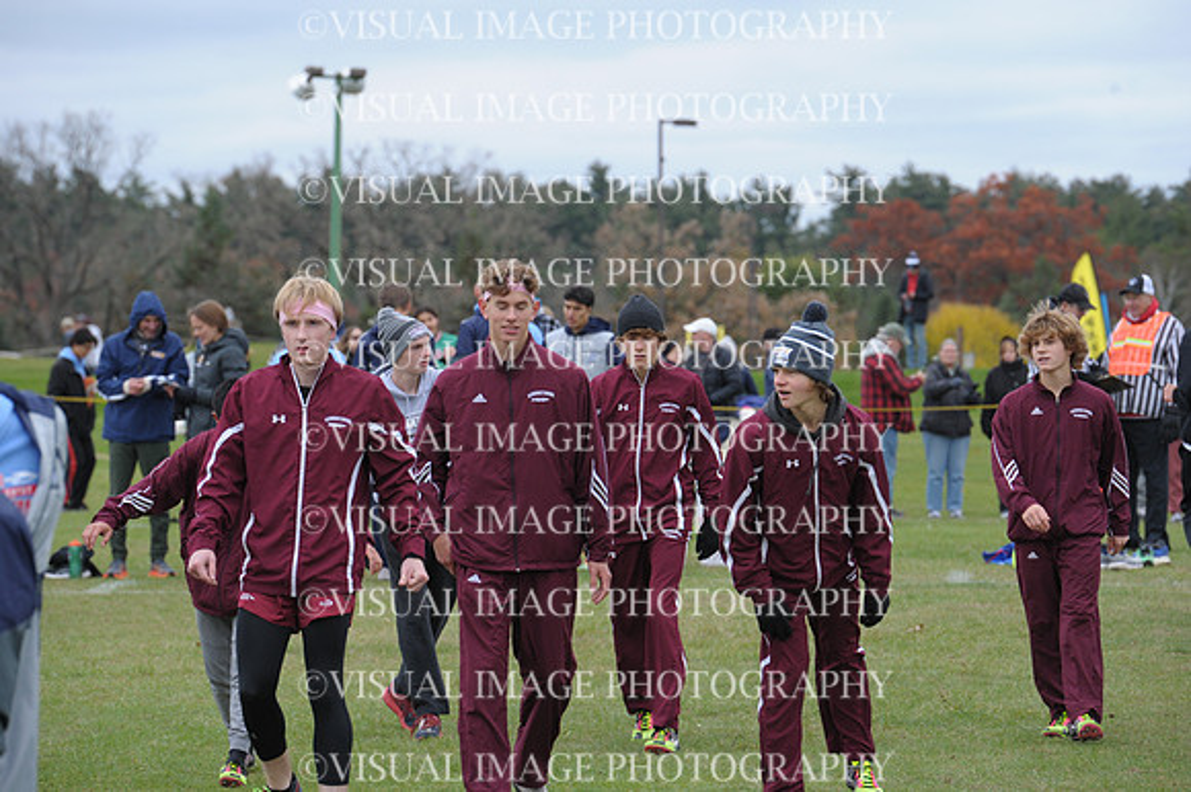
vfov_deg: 6.9
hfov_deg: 10.3
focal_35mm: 200
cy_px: 396
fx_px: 6613
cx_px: 596
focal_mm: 200
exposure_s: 1/800
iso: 1000
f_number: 6.3
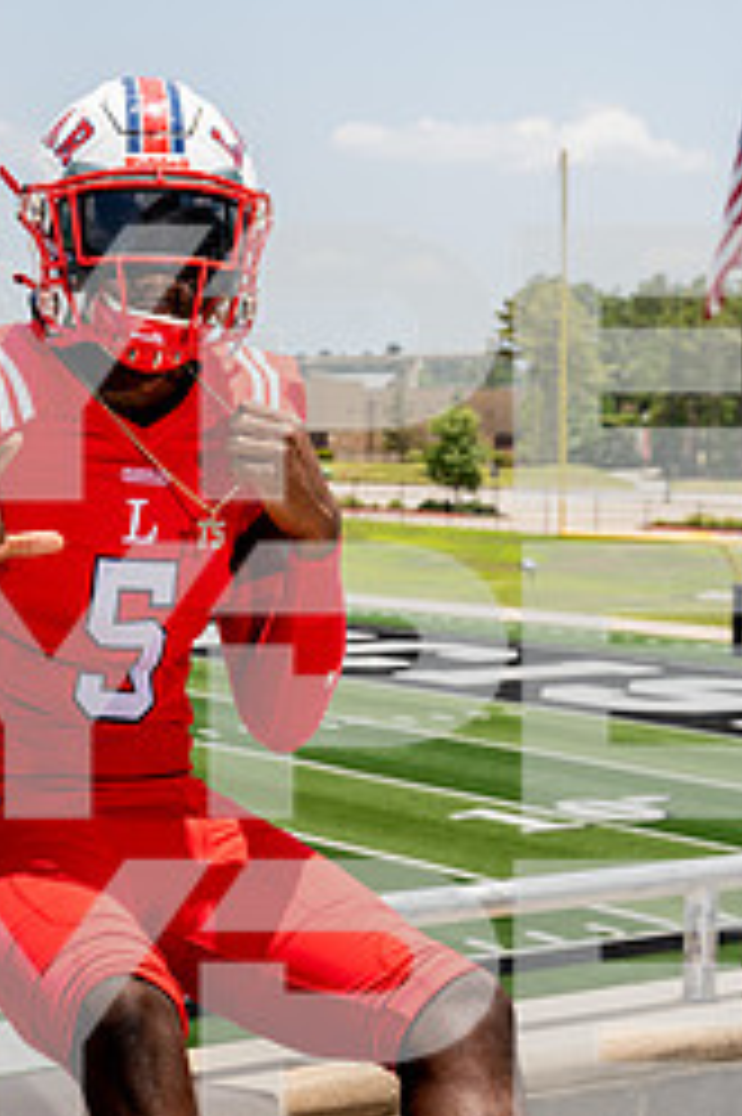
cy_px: 684
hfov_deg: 15.2
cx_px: 157
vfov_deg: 22.8
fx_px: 2755
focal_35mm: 89
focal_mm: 49
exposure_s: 1/250
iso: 100
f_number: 7.1
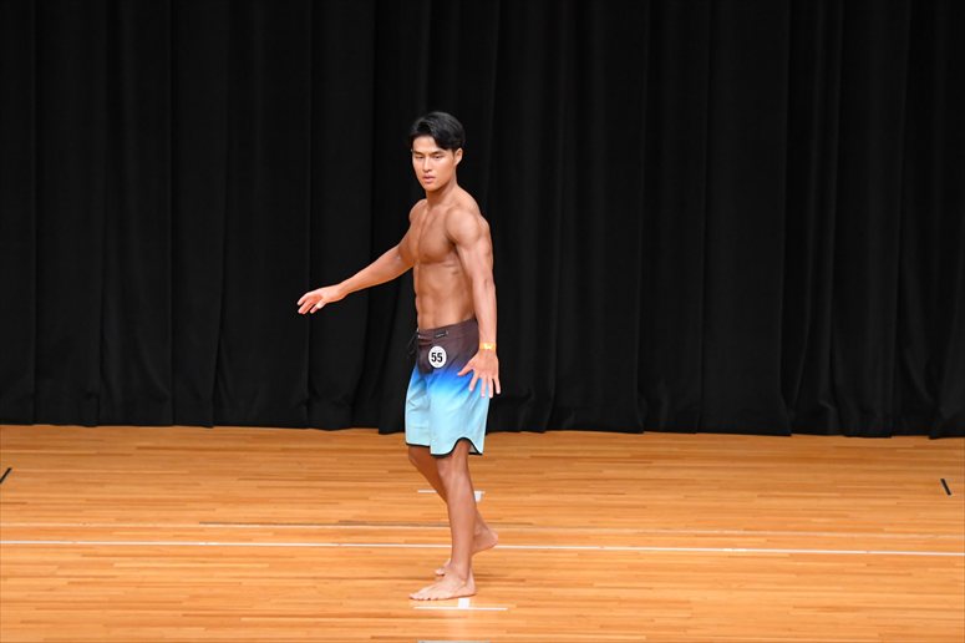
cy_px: 322
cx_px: 482
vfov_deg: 6.1
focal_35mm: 225
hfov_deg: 9.2
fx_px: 6028
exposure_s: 1/400
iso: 4000
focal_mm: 150
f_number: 5.6
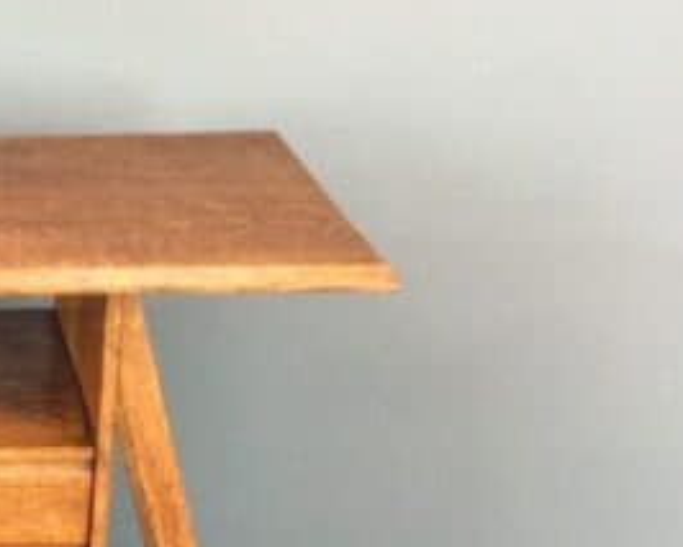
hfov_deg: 19.7
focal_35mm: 90
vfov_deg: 16.3
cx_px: -185
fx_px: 1820
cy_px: 669
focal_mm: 3.3
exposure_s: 1/25
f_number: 2.4
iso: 80
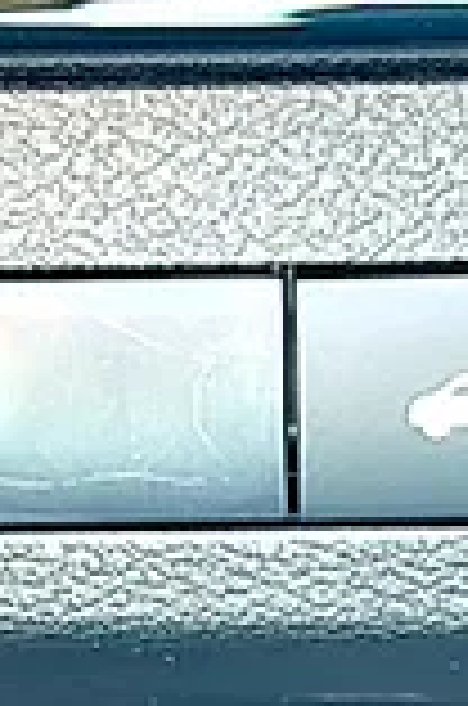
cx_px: 99
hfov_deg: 8.6
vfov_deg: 13.0
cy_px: 488
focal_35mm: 158
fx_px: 3094
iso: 160
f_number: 1.78
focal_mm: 6.86
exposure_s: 1/45
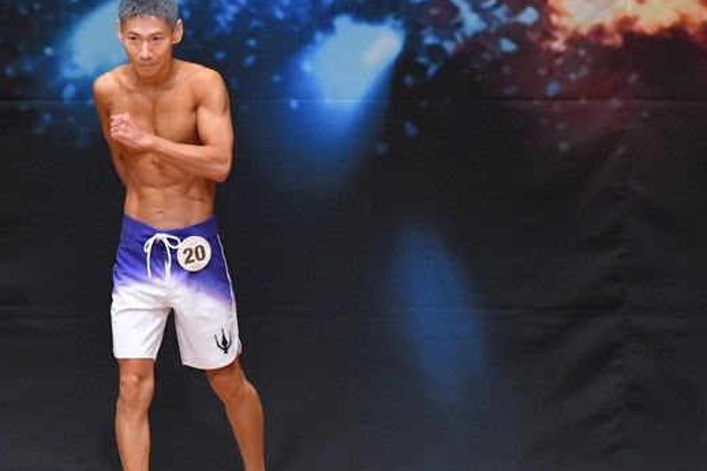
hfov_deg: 4.4
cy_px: 250
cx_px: 189
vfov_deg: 2.9
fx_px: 9246
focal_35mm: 471
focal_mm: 210
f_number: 5.6
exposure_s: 1/400
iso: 8000
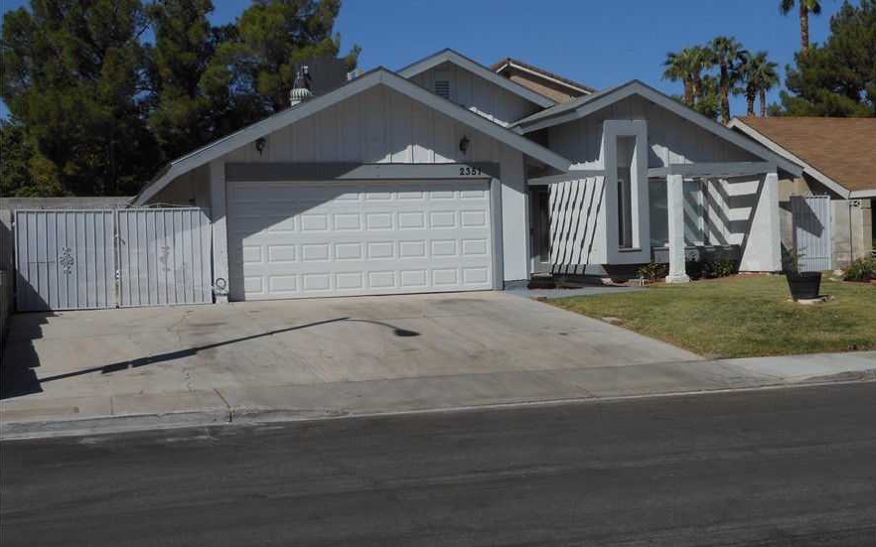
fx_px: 1146
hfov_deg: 41.7
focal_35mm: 48
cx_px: 507
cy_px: 254
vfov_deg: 26.9
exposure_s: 1/1250
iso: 80
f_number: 4.3
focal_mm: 6.9
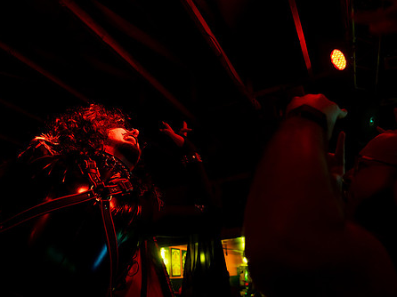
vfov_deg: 46.6
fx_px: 344
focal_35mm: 30
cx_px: 224
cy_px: 128
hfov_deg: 59.8
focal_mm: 24
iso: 6400
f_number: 4
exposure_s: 1/125
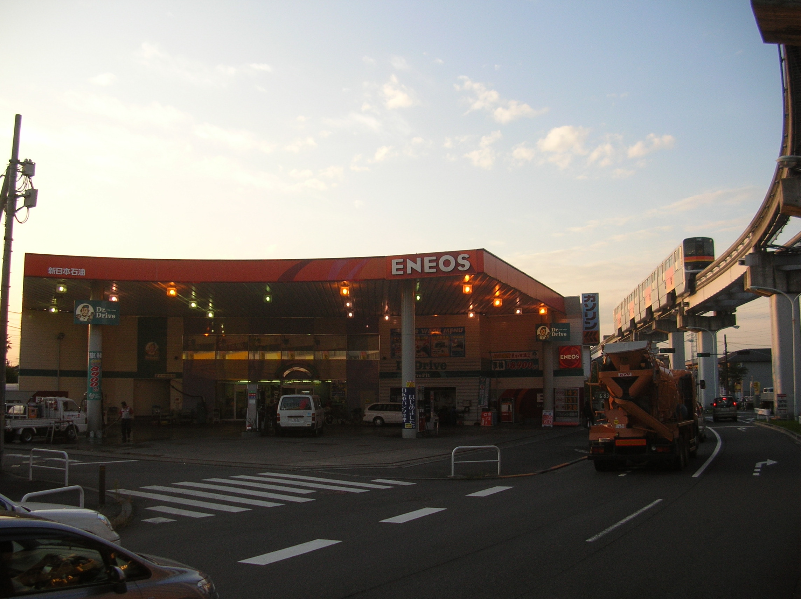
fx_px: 809
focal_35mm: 35
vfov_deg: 40.6
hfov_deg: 52.7
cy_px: 300
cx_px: 400
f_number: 2.8
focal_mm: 5.8
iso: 50
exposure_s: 1/330
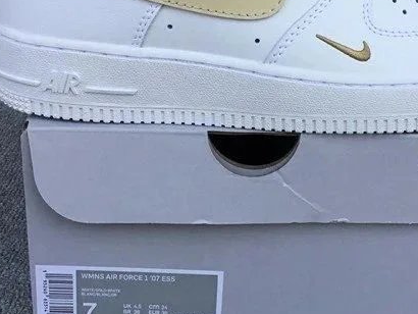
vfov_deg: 21.4
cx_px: 264
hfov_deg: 28.4
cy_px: 68
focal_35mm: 68
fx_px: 822
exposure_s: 1/558
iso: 25
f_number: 2.4
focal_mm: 3.3
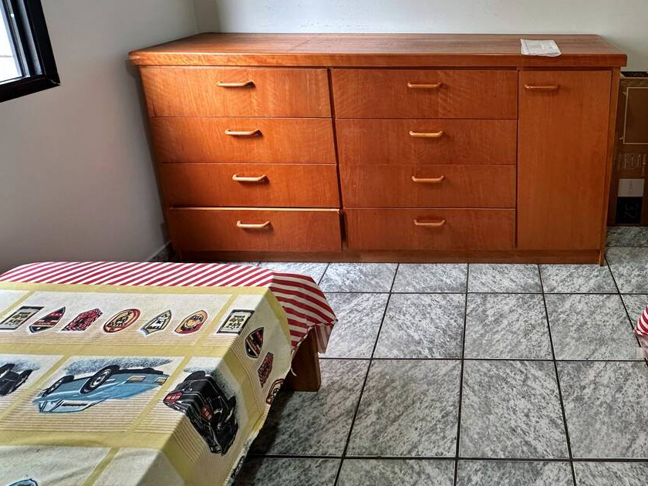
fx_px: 449
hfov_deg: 67.2
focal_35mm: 24
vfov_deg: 52.0
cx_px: 484
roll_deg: -0.5
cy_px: 77
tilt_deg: -14.8
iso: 200
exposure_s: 1/120
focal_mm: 2.22
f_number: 2.2
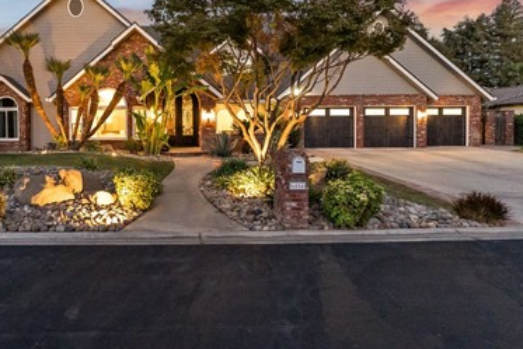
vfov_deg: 52.5
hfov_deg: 72.4
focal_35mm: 24
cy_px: 127
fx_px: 349
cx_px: 193
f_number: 2.8
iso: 8000
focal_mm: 14
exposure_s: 1/160
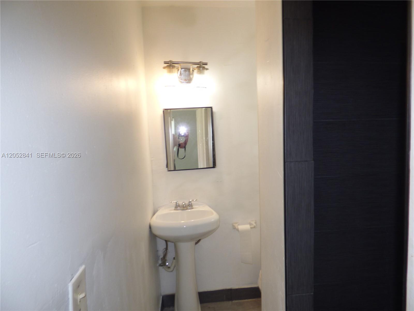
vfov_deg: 66.0
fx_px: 239
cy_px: 156
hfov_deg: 81.7
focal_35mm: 20
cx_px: 207
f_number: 2.8
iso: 100
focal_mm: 3.58
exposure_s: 1/40
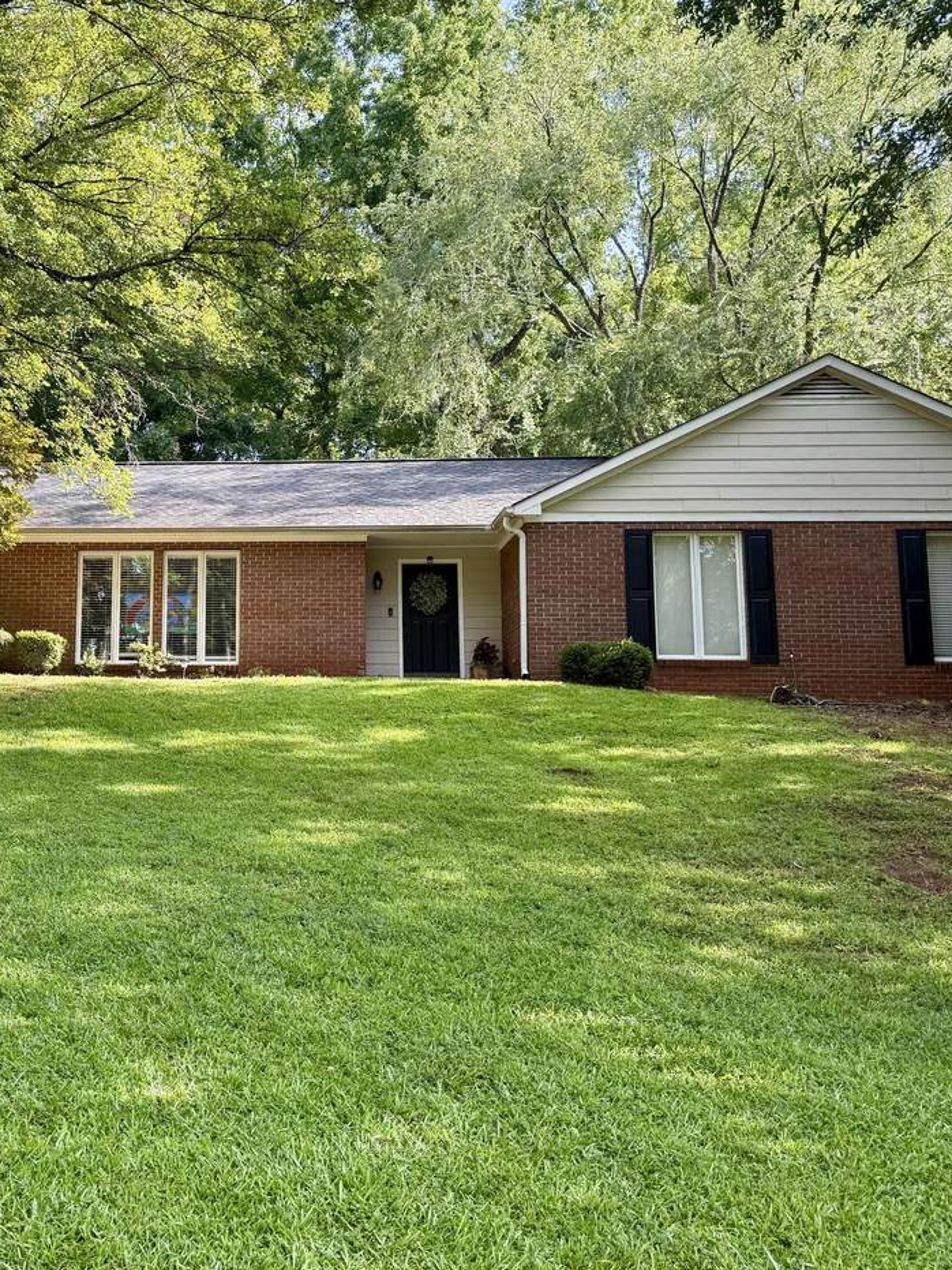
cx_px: 184
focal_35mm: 33
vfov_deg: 55.4
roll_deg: -0.5
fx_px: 1210
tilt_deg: +8.5
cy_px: 621
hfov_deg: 41.0
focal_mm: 6.76
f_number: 1.78
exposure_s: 1/353
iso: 80
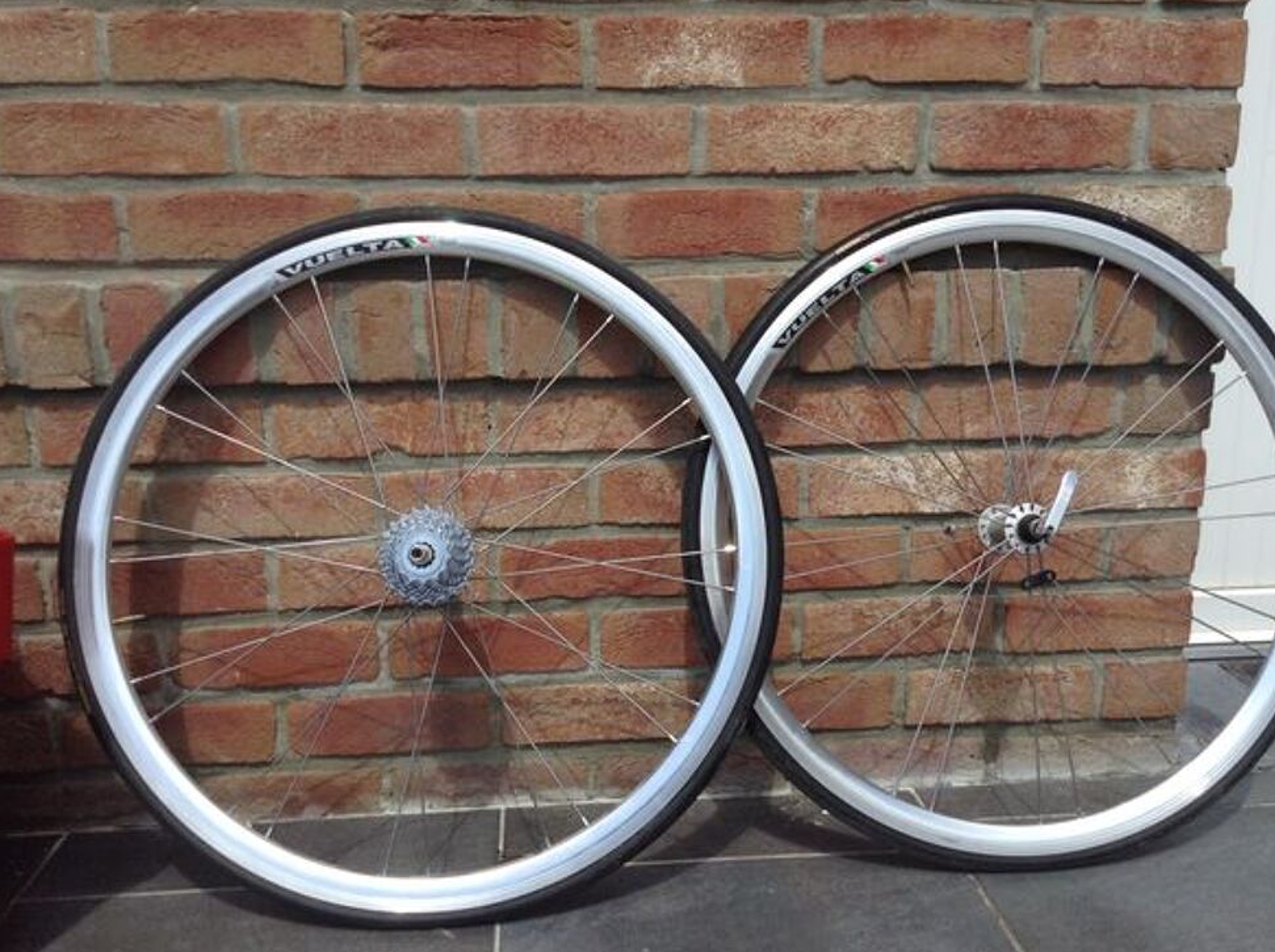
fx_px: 1250
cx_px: 646
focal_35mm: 34
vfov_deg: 41.7
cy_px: 475
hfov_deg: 54.0
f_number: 2.4
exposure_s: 1/1704
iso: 25
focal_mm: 3.3
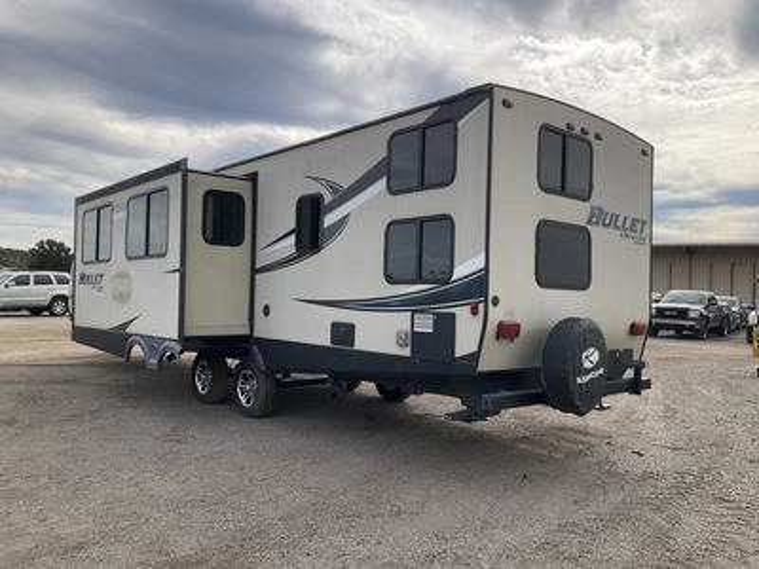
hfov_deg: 61.7
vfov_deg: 48.2
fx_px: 636
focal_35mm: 29
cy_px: 284
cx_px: 380
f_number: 1.8
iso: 25
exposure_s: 1/1577
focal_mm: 3
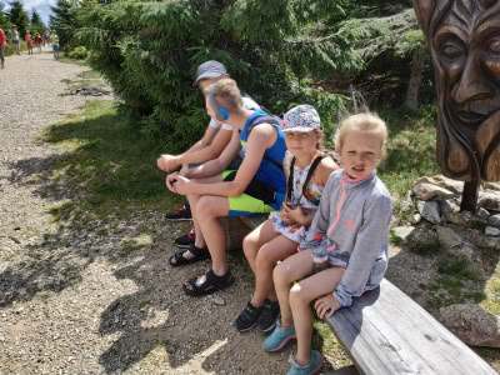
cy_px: 188
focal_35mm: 24
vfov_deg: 56.8
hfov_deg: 71.6
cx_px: 250
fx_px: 347
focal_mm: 3.94
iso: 250
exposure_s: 1/2953
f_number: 1.9
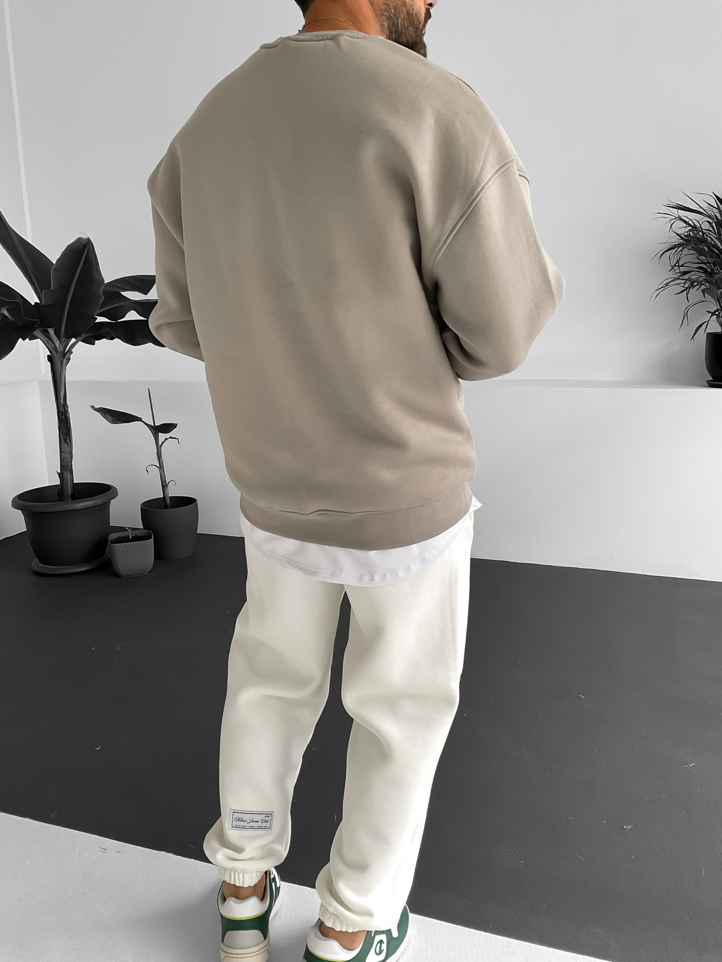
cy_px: 481
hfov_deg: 48.2
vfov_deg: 61.7
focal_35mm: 29
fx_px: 806
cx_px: 361
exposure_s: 1/120
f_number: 1.8
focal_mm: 3
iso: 64
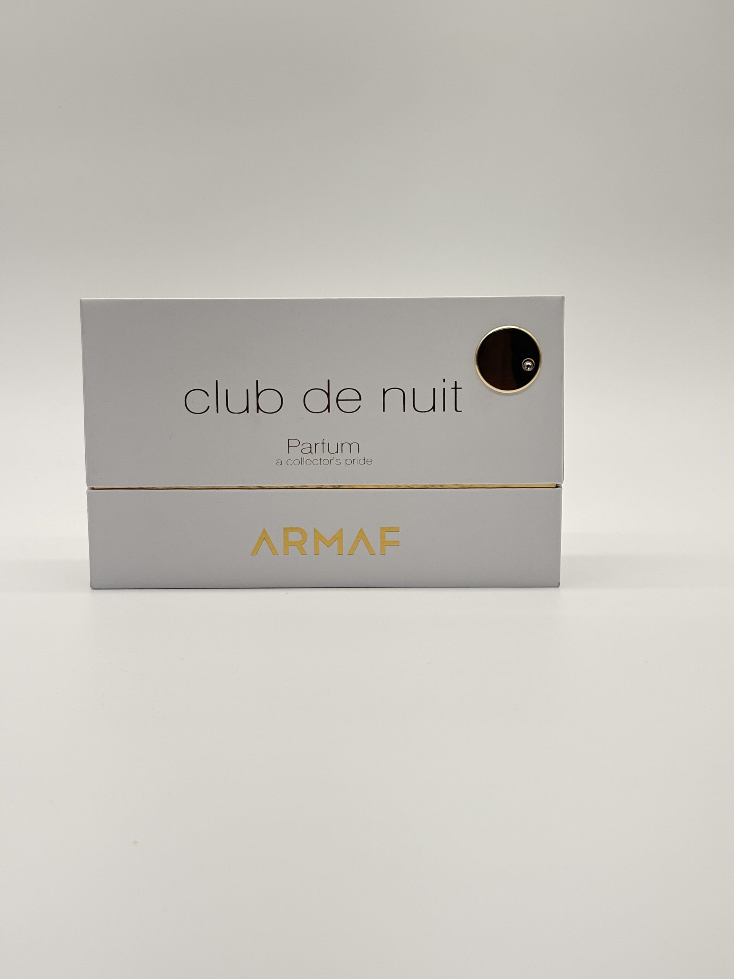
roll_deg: +0.4
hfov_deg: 28.0
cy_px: 490
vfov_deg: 36.8
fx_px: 1470
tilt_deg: -9.5
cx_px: 367
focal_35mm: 52
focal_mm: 5.96
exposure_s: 1/475
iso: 40
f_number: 1.6
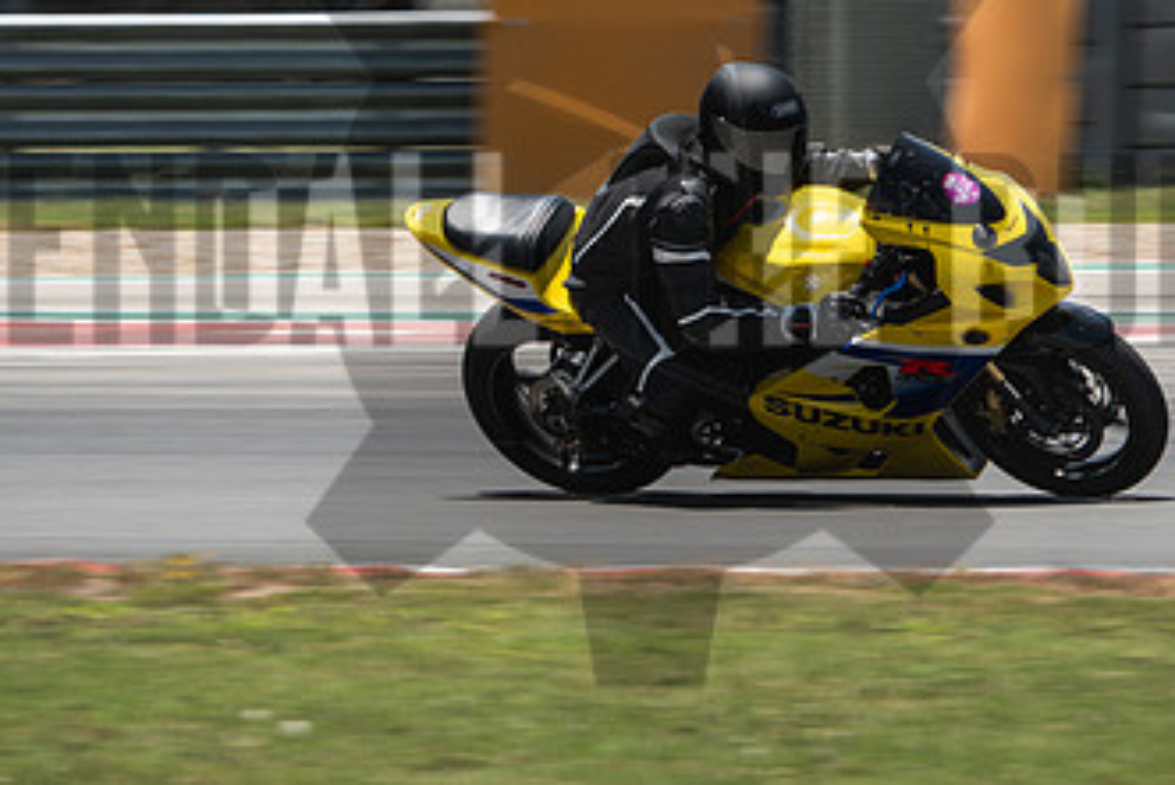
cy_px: 254
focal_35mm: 525
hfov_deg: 3.9
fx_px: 17142
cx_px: 650
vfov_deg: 2.6
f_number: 8
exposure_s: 1/250
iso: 160
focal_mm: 200
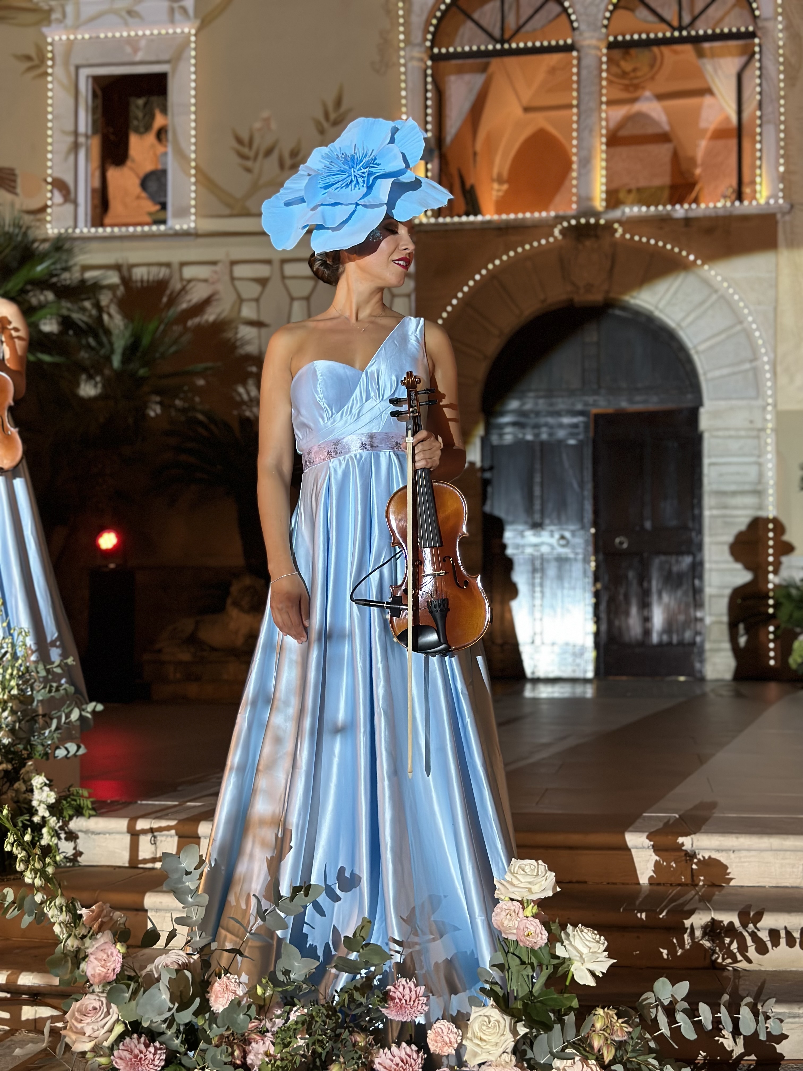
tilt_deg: +4.0
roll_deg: +0.3
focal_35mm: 48
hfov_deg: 30.3
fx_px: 1485
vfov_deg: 39.7
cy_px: 536
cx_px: 402
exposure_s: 1/50
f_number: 1.78
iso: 320
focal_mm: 6.86
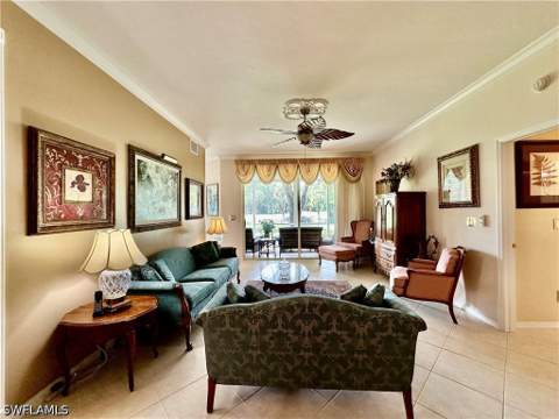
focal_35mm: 14
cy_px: 210
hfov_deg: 102.1
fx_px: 226
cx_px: 280
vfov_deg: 85.7
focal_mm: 2.22
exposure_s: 1/120
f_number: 2.2
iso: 160
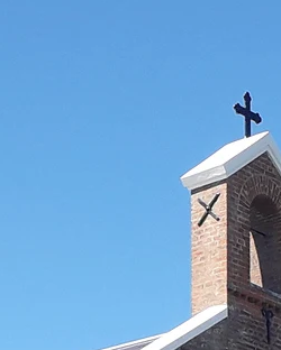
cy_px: 581
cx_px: -181
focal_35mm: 162
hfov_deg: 9.2
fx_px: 1682
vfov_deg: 11.3
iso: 40
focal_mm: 3.6
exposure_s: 1/1096
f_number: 1.9
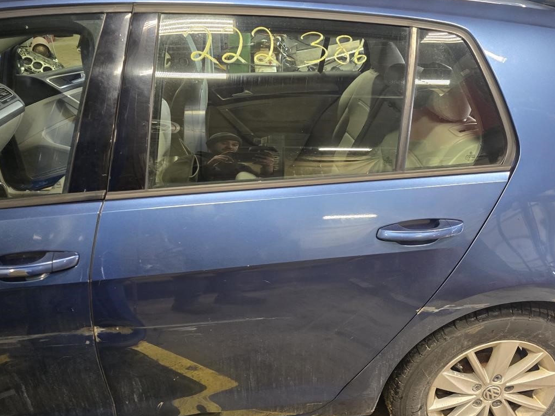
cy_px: 220
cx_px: 313
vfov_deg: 48.2
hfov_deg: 61.4
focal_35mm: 29
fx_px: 465
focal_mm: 6.3
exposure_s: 1/120
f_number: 1.7
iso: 640
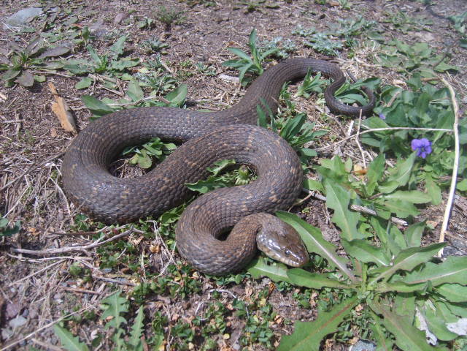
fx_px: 472
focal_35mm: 35
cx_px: 234
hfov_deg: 52.6
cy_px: 176
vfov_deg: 40.7
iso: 50
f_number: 2.8
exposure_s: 1/1000
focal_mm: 5.8
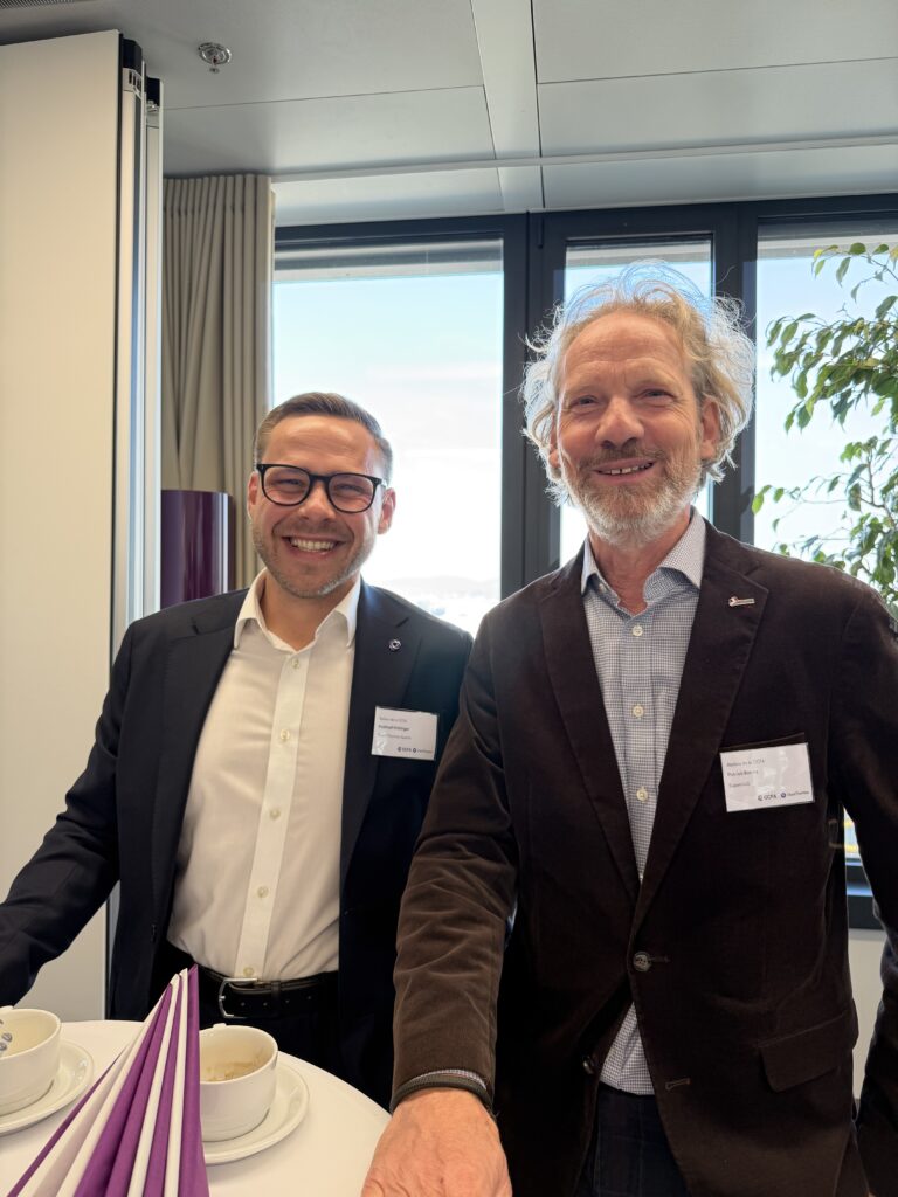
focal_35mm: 24
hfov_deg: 56.8
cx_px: 449
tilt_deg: +0.8
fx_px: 830
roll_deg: +0.0
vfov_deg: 71.6
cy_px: 598
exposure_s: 1/100
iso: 80
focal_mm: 6.76
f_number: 1.78
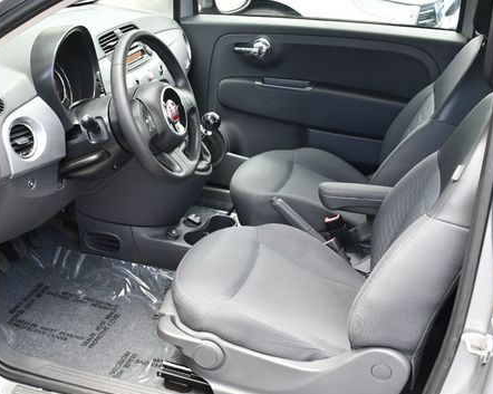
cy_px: 212
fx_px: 714
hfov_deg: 38.0
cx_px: 221
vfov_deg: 30.8
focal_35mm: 49
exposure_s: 1/250
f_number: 4
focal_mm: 18
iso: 400
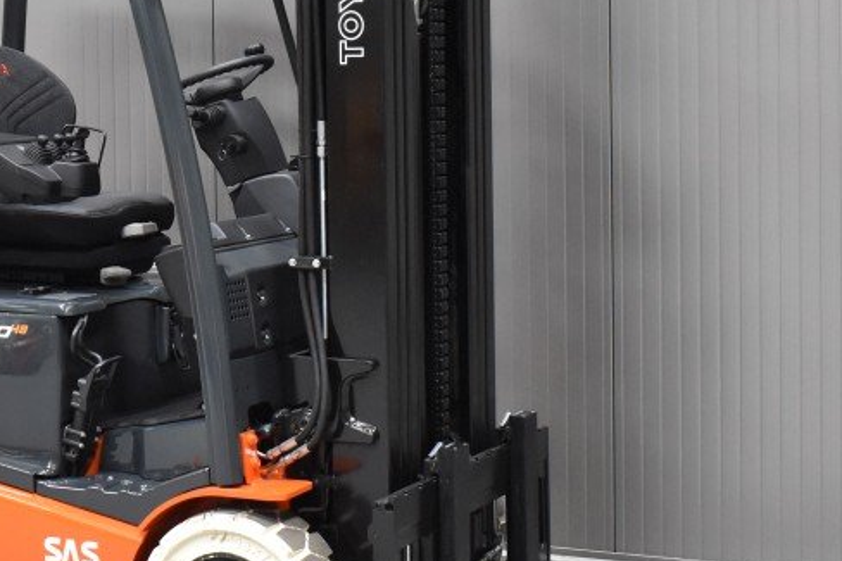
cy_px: 116
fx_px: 2156
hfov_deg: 21.9
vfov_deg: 14.7
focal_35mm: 92
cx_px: 207
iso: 1600
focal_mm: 25
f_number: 5.6
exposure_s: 1/25
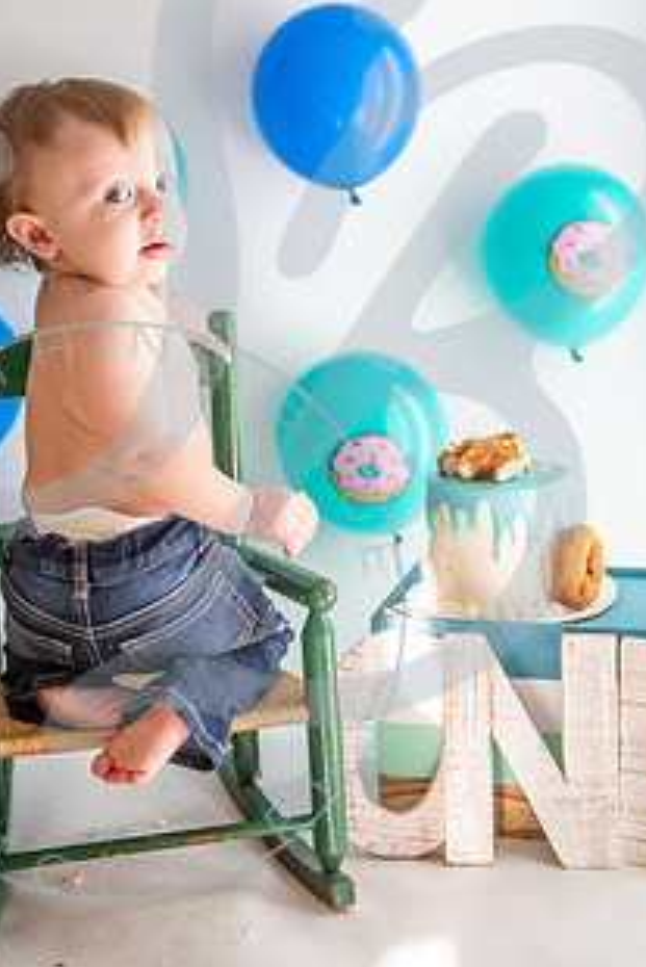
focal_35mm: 61
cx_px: 256
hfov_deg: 22.2
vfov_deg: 32.7
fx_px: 1640
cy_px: 374
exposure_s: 1/200
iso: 320
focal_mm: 42
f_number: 2.8
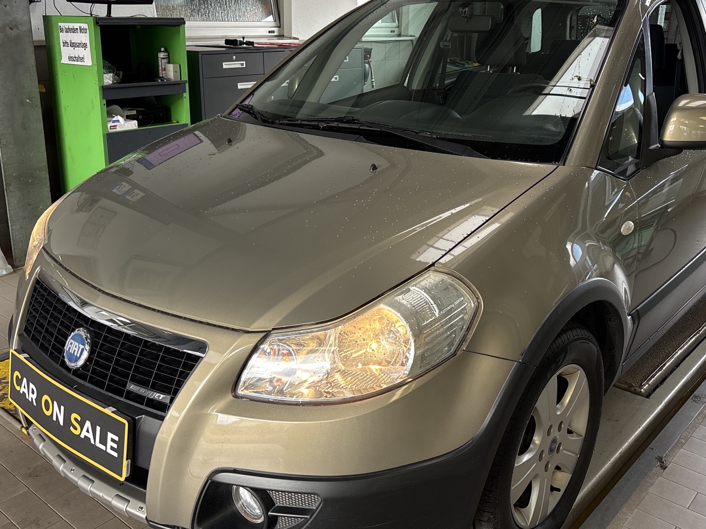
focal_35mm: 35
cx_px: 365
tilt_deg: -15.3
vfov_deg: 40.6
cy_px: 218
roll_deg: -0.4
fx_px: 714
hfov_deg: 52.6
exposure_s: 1/121
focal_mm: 5.96
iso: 100
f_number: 1.6
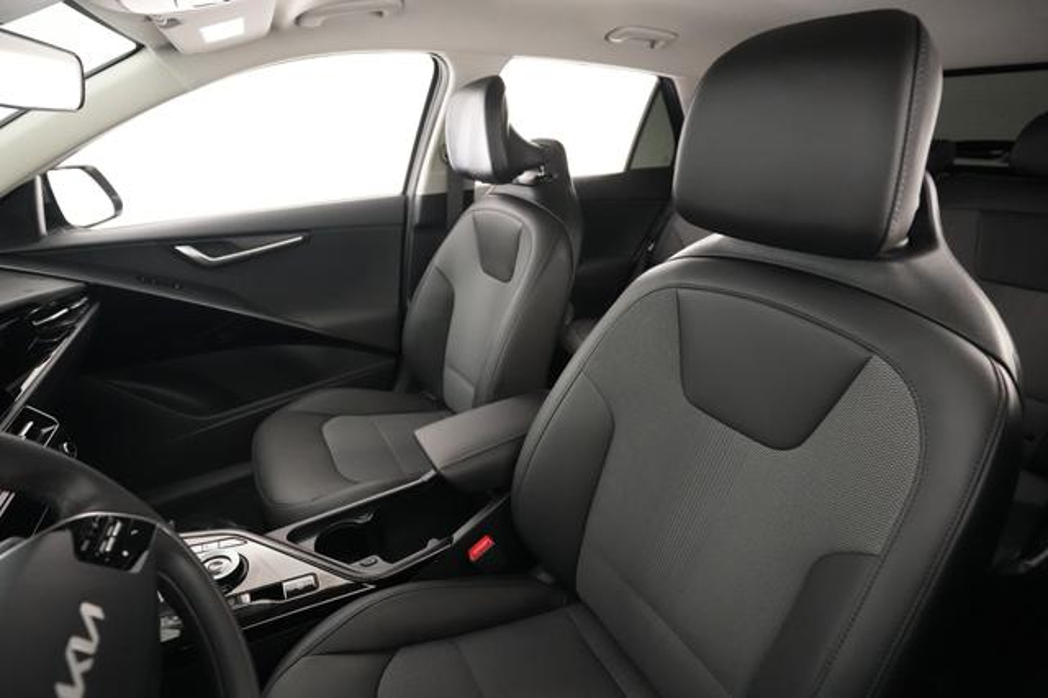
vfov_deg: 70.4
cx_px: 524
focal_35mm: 17
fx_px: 495
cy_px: 349
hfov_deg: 93.3
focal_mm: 17
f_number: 3.2
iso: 12800
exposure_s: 1/60
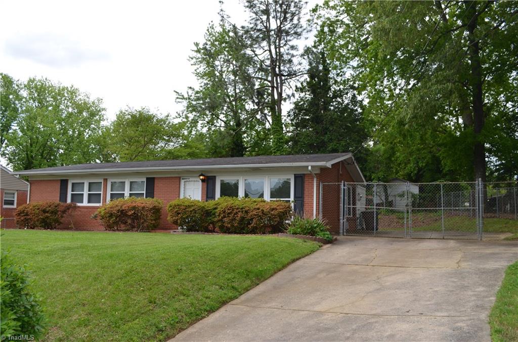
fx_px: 431
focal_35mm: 30
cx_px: 259
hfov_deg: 62.1
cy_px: 171
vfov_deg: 43.4
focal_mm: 20
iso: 100
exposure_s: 1/200
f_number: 6.3
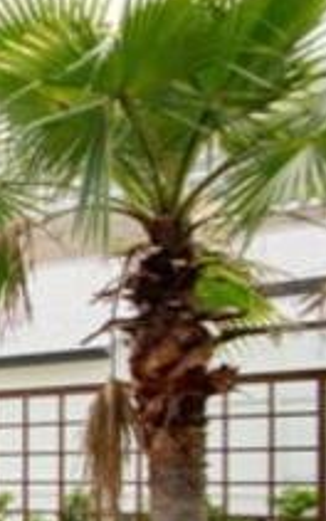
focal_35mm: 58
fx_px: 824
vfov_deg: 33.7
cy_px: 442
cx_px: -603
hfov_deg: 12.2
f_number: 11
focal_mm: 10
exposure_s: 1/250
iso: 400
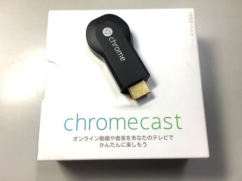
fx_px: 203
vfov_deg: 48.2
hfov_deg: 61.7
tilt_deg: -76.3
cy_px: 90
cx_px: 121
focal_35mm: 29
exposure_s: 1/60
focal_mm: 4.15
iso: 25
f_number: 2.2
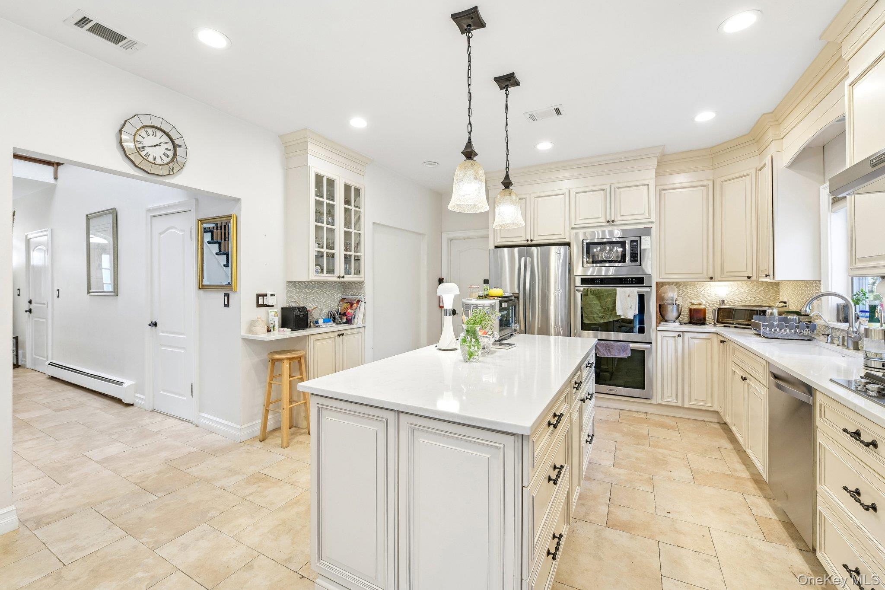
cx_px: 442
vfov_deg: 81.2
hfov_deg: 104.3
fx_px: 344
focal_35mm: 14
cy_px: 295
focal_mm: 14
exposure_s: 1/30
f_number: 8
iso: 400
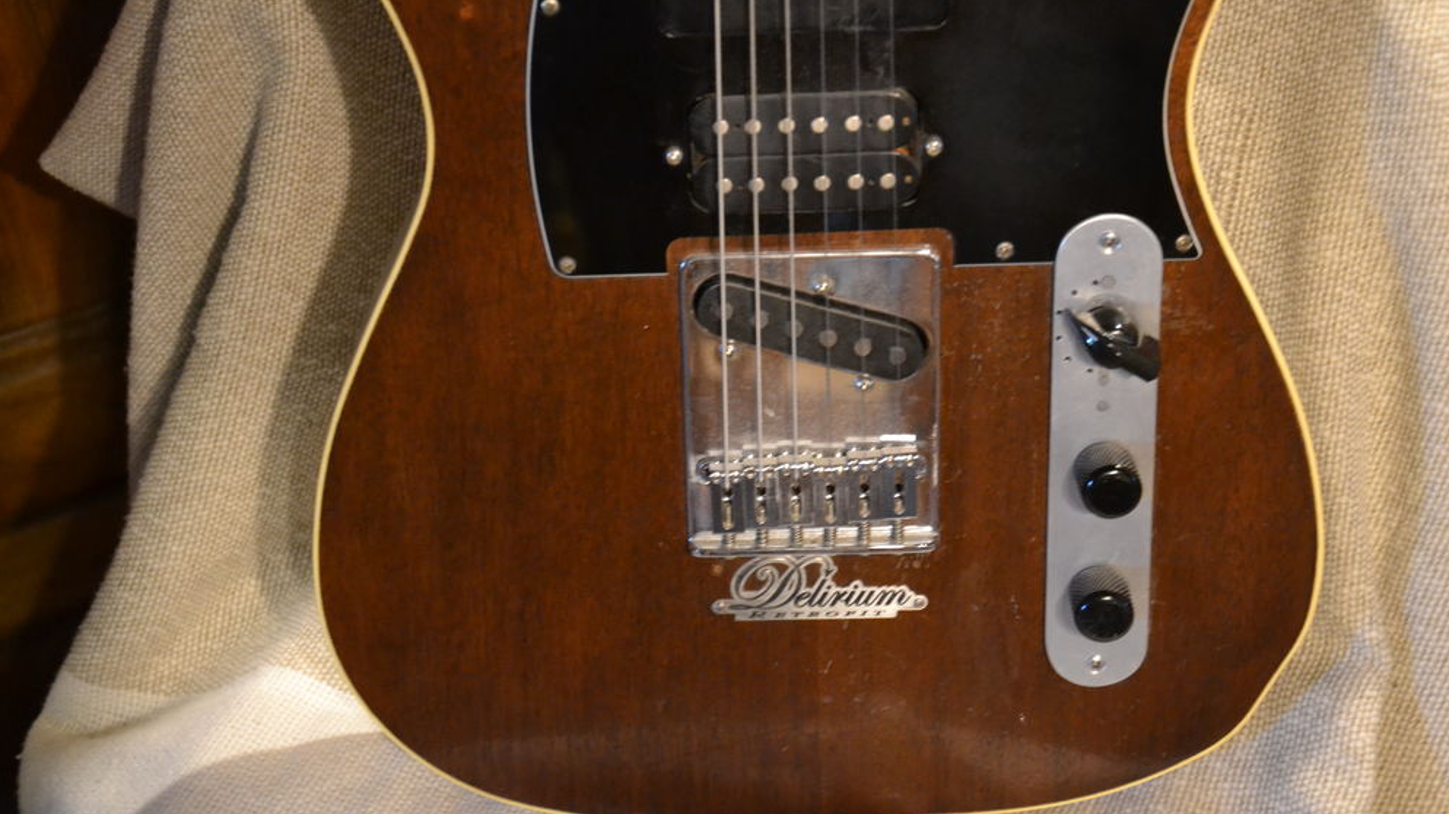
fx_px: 2919
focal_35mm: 76
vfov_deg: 15.9
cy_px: 364
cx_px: 725
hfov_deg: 27.9
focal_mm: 48
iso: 3200
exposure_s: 1/13
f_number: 4.8
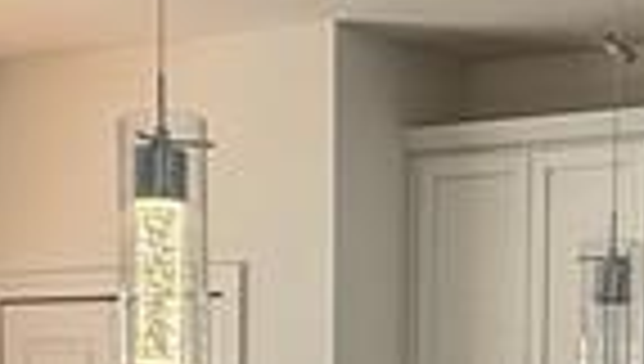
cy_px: 571
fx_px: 1864
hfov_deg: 19.4
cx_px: 495
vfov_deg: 10.7
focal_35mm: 109
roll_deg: -1.0
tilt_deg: -3.8
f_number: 2.2
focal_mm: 2.22
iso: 64
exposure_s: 1/120
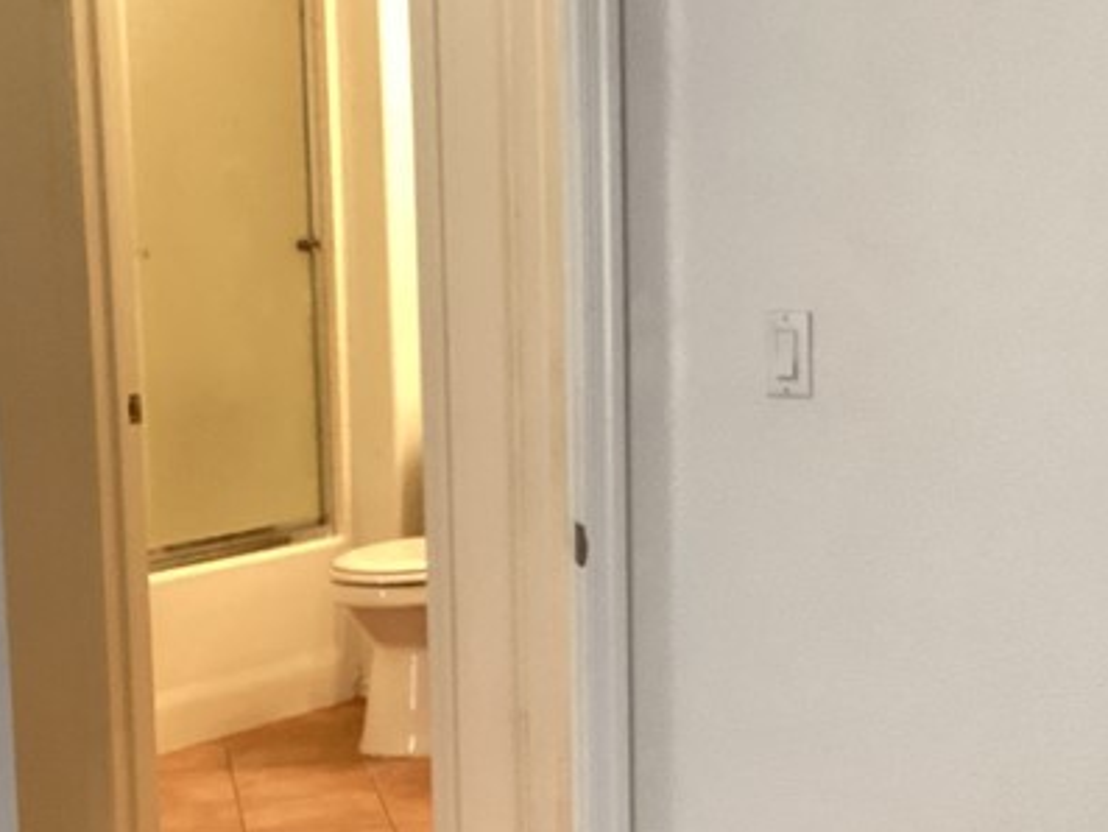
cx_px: 843
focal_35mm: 80
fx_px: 2561
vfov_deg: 18.4
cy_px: 575
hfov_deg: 24.1
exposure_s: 1/40
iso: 400
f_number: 2.4
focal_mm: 3.3
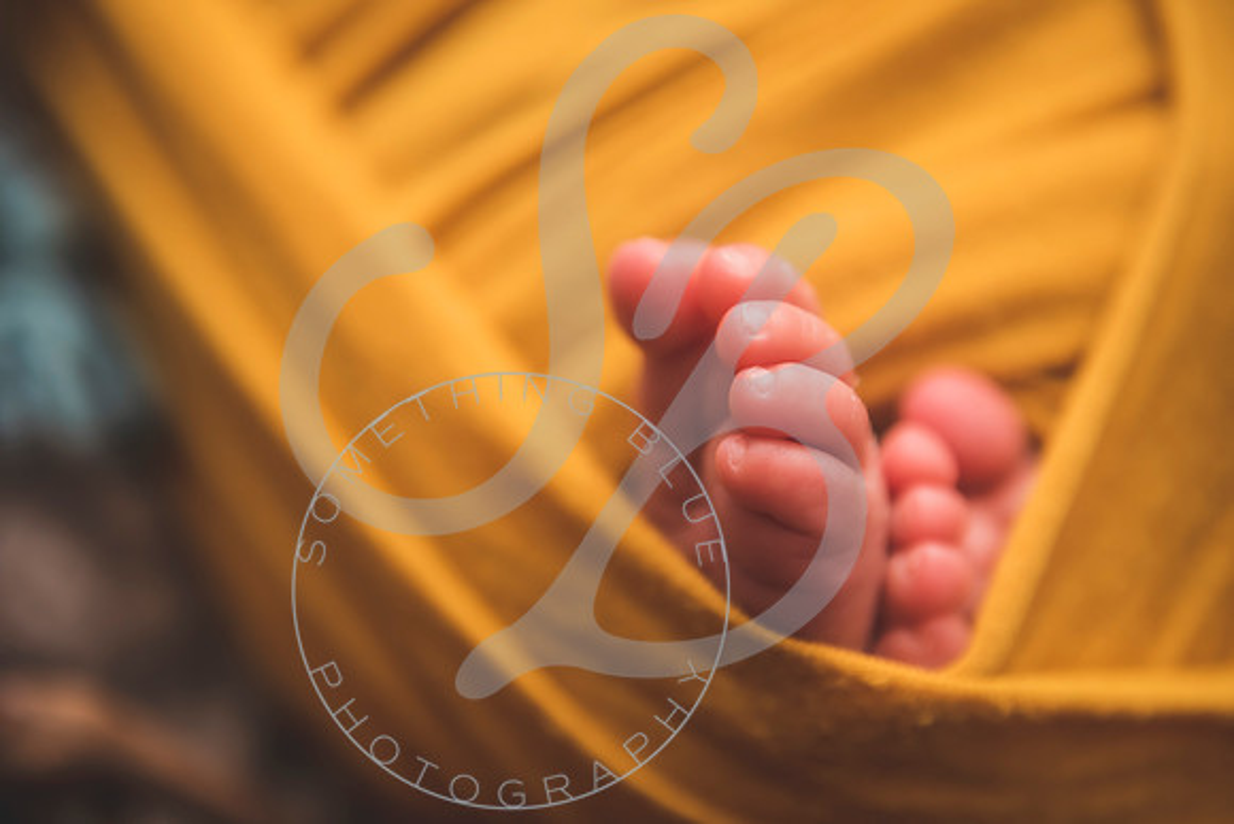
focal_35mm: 48
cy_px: 412
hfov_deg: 41.1
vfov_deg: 28.1
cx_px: 617
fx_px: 1646
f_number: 2.8
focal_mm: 48
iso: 200
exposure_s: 1/200
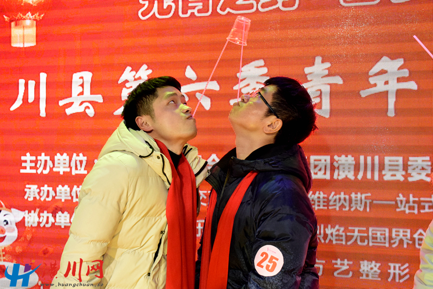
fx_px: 487
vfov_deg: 33.0
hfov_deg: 47.9
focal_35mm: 40
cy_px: 144
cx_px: 216
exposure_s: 1/200
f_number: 5.6
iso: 3200
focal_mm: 27
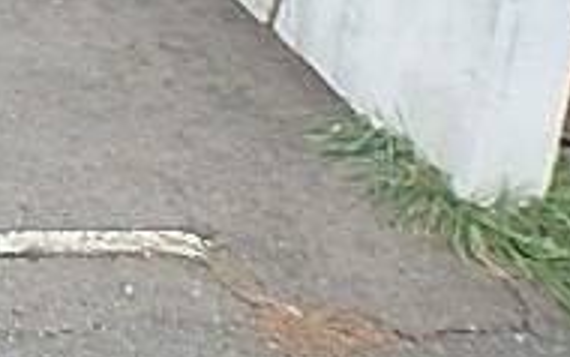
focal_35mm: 75
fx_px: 1166
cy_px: -294
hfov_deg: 21.3
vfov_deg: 15.0
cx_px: -369
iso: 160
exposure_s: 1/60
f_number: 3.5
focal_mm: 3.7
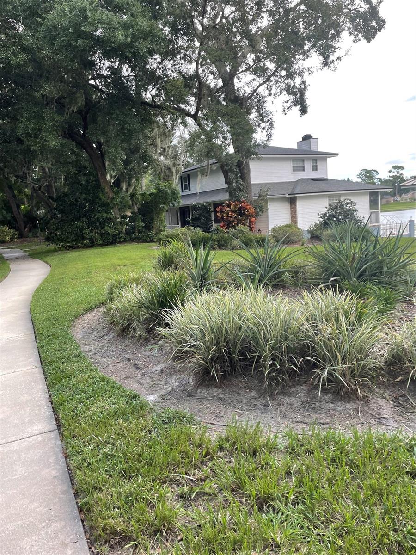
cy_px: 278
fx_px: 417
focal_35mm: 26
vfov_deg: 67.3
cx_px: 208
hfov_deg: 53.1
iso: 32
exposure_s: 1/195
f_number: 1.6
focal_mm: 4.2
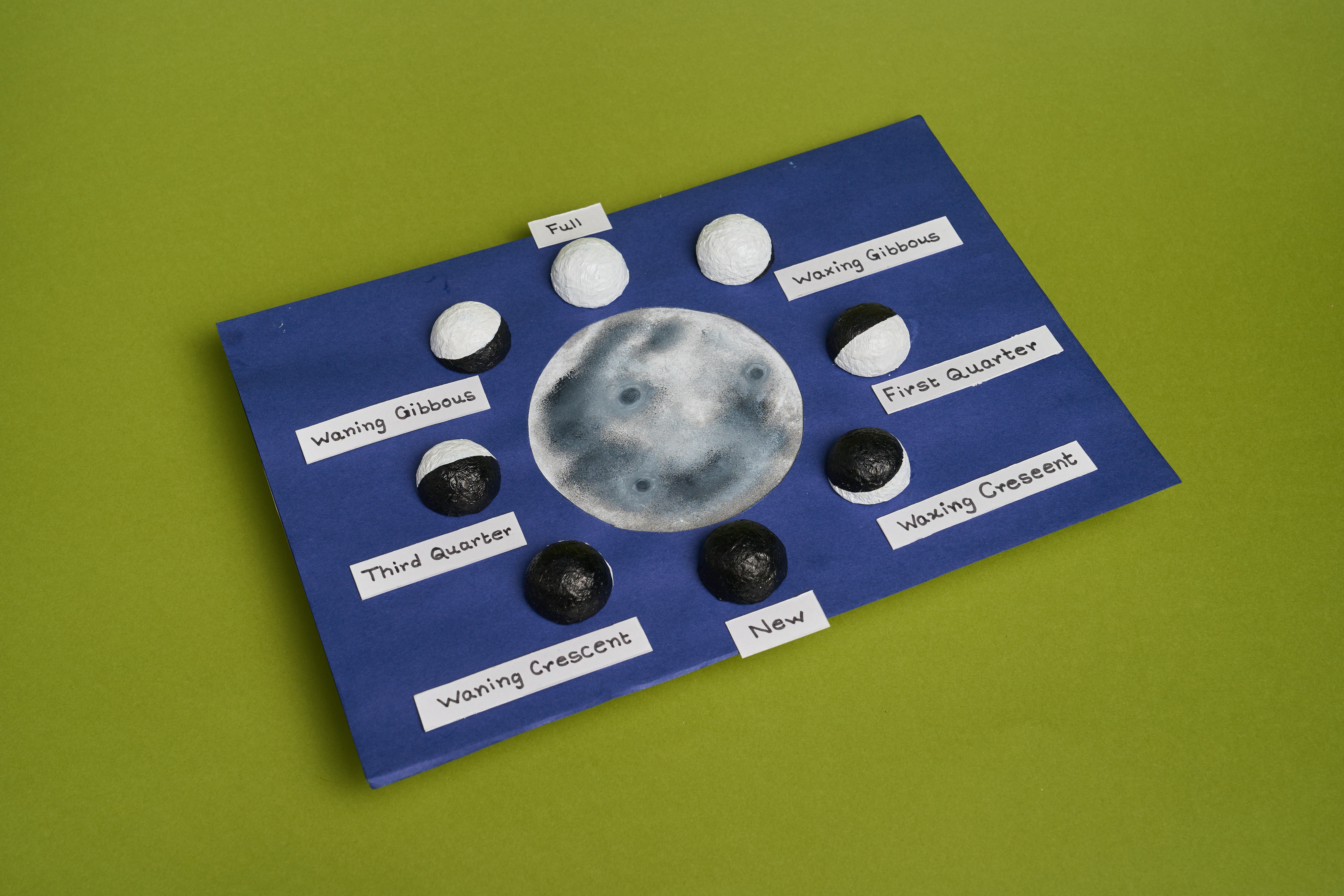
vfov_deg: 27.5
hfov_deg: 40.3
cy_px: 448
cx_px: 672
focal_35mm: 49
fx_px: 1829
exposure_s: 1/100
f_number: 10
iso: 160
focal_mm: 49
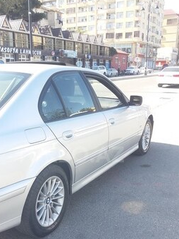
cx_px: 70
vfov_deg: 45.3
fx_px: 283
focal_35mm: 41
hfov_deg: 35.0
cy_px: 154
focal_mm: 3.7
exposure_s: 1/219
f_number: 1.9
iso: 40
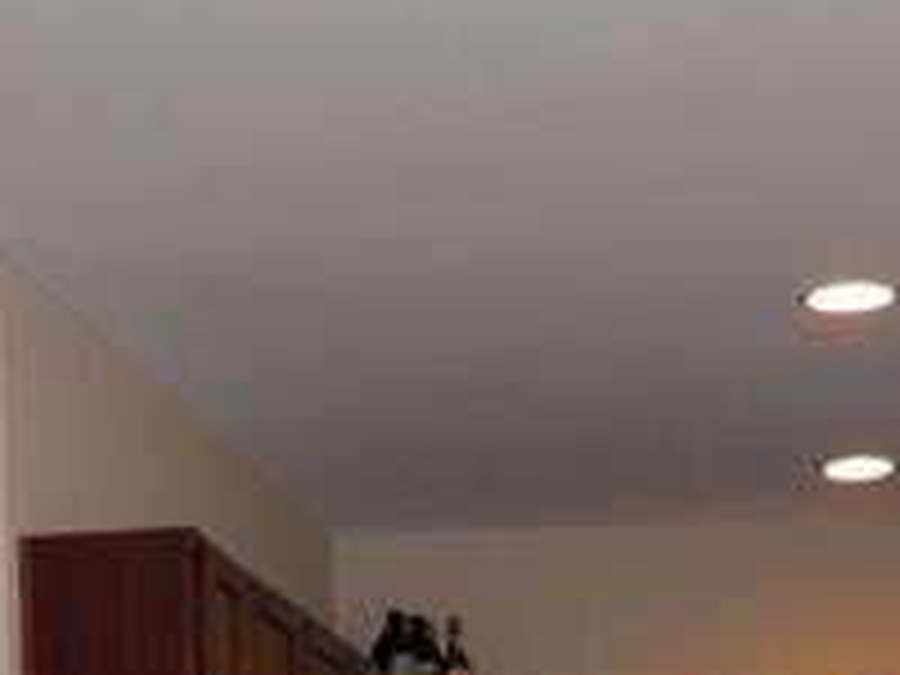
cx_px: 252
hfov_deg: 20.3
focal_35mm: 96
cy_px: 1030
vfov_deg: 14.3
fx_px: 2496
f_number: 3
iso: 100
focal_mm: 5.5
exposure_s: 1/40
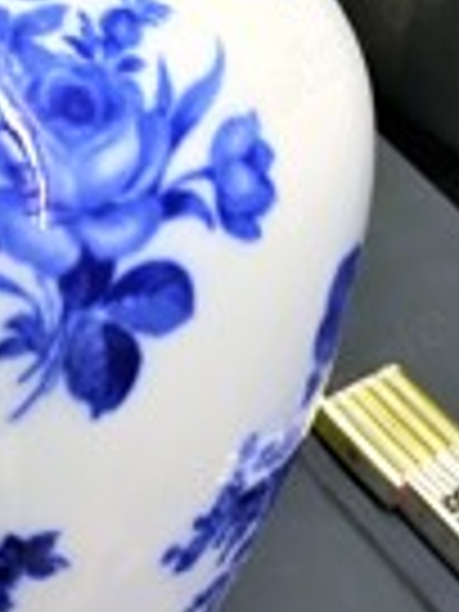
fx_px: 1503
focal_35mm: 85
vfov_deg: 22.7
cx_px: -140
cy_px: 130
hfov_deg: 16.4
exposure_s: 1/33
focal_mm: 4.15
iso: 125
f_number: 2.2
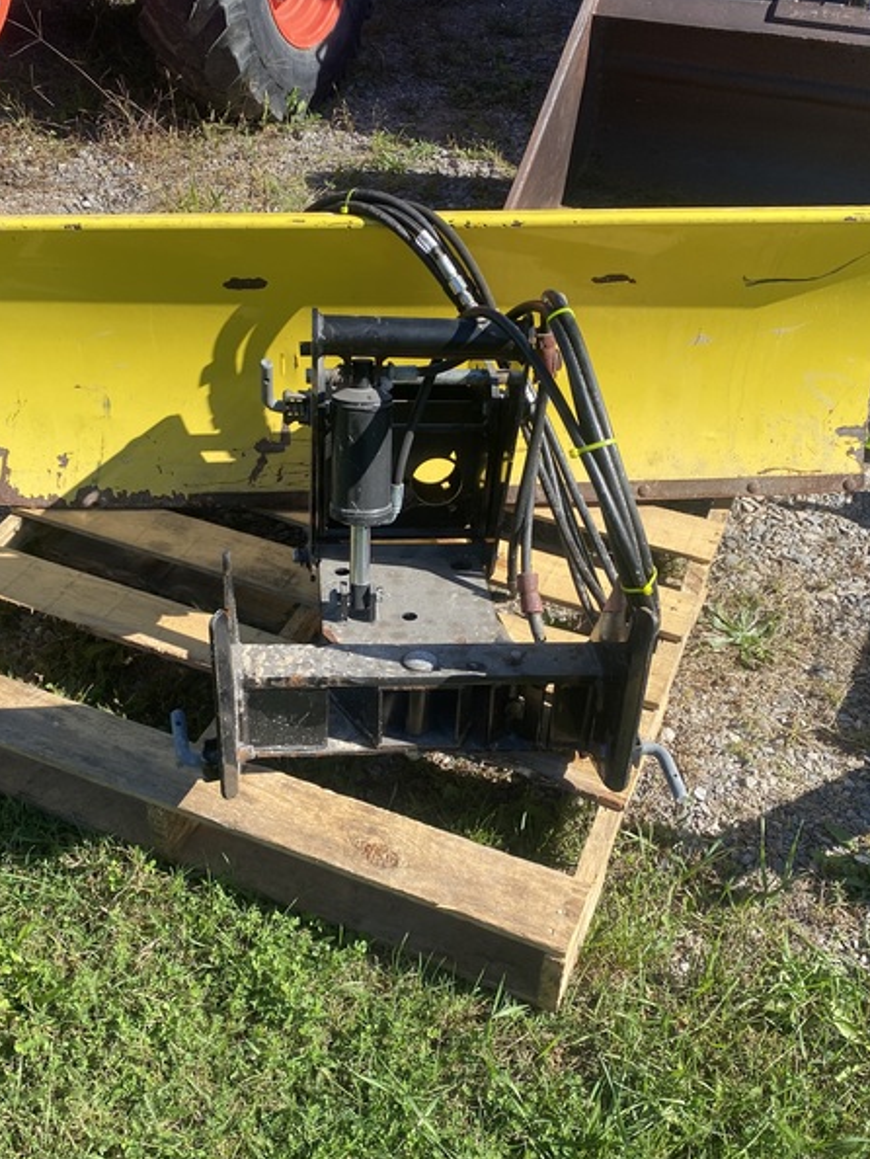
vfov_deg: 52.6
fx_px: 1172
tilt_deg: -38.9
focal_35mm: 35
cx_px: 386
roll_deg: -3.8
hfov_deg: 40.7
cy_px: 580
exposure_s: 1/1316
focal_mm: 4.25
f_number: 1.8
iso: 32
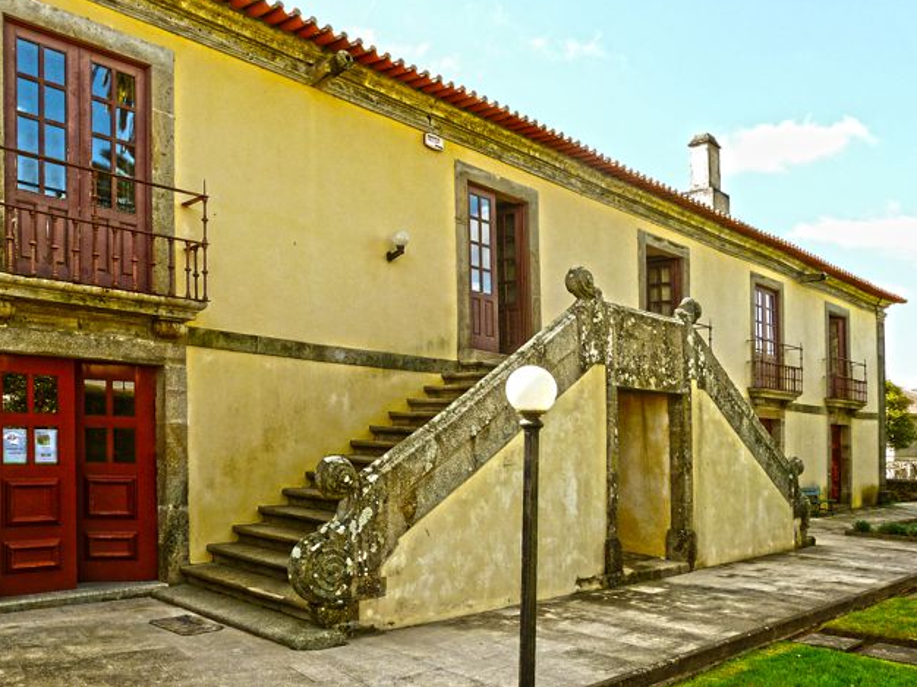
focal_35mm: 29
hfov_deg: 61.7
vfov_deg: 48.2
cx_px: 445
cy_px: 335
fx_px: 768
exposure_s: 1/250
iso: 100
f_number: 4.5
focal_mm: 4.6
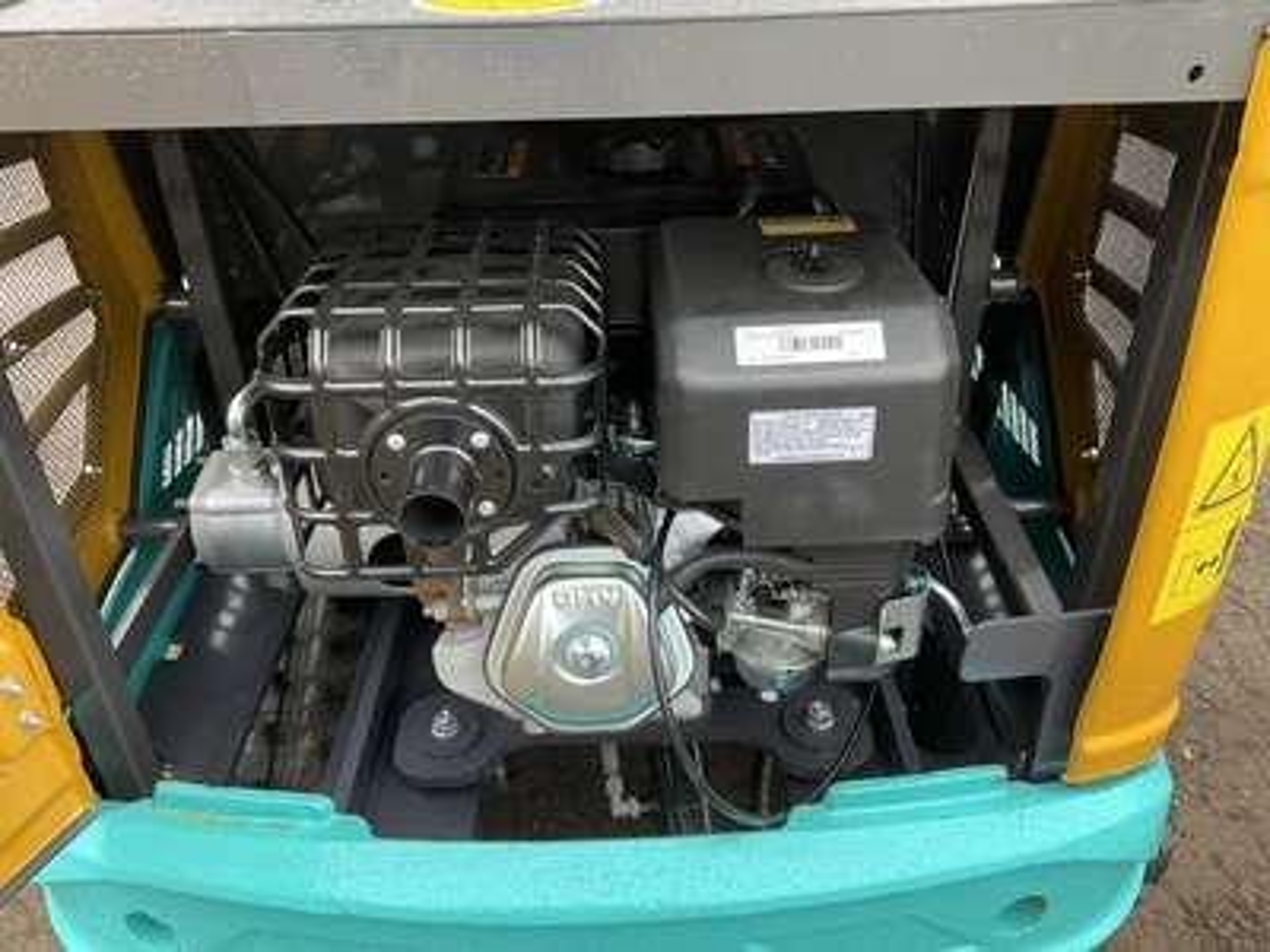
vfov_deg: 48.2
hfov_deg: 61.7
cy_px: 476
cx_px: 635
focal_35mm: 29
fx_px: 1064
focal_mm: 3
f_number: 1.8
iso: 50
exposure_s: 1/122
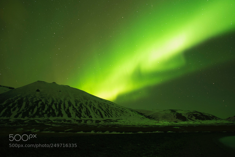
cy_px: 78
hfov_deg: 58.7
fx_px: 209
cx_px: 118
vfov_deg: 41.1
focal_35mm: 32
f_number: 3.8
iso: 2500
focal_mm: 32
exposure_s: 30
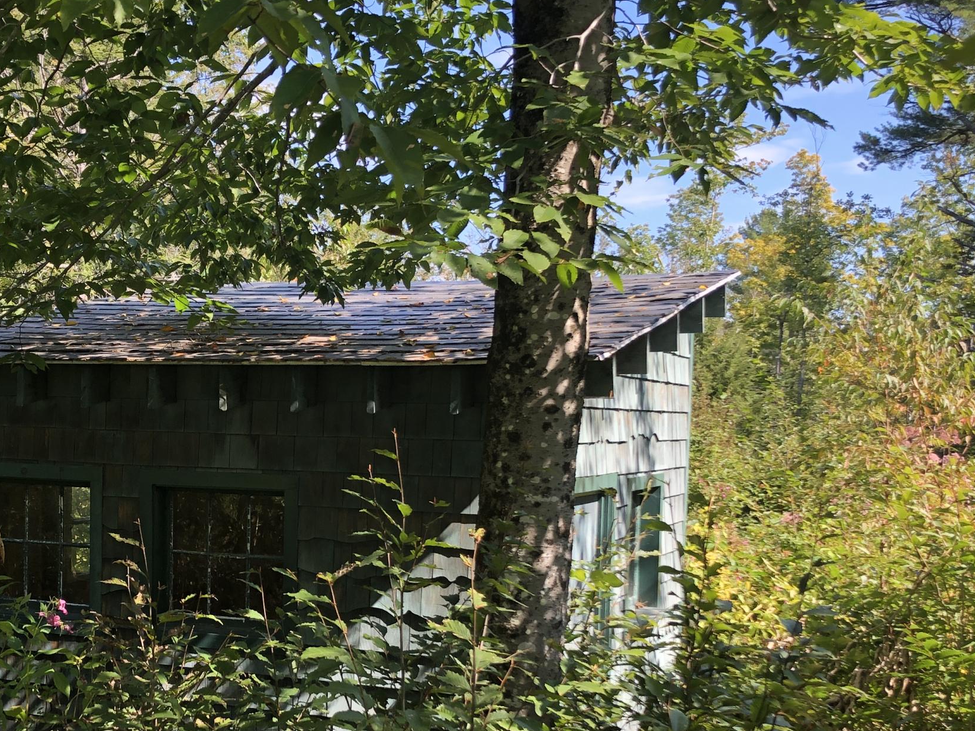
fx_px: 1436
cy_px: 537
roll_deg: -0.6
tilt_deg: -2.9
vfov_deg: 28.2
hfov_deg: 37.1
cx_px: 317
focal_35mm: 51
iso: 20
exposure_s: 1/213
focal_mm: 4
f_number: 1.8
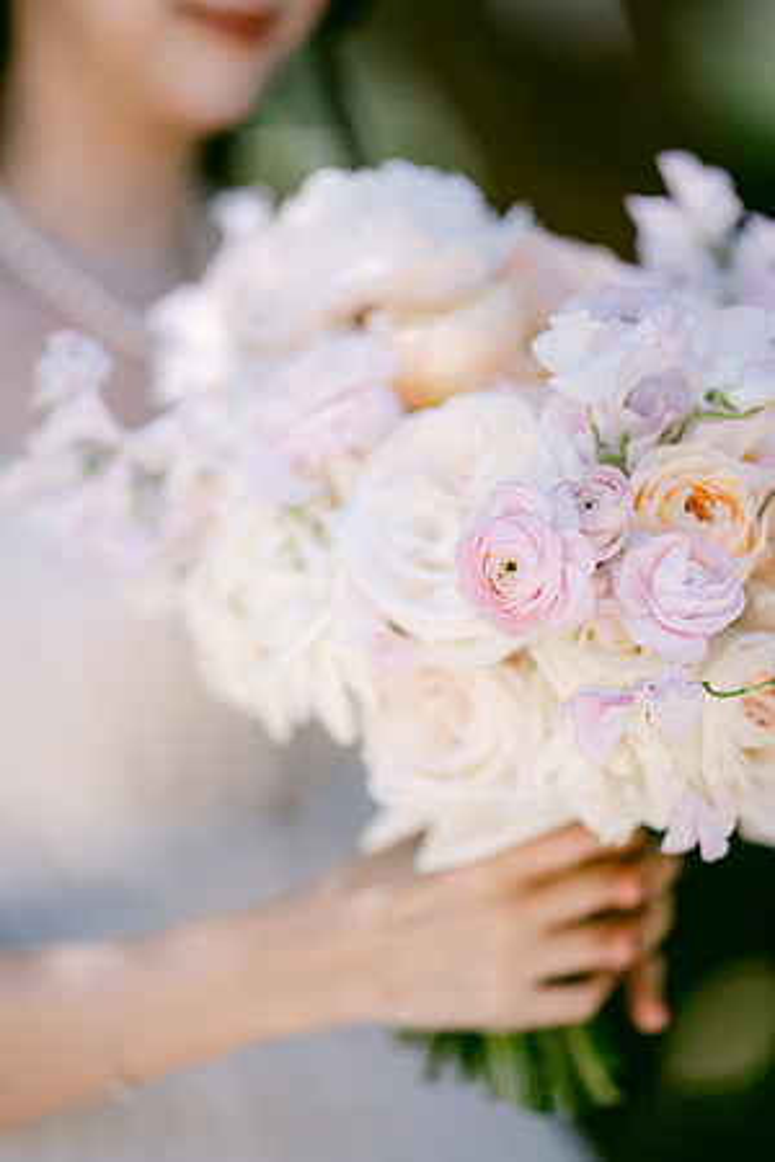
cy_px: 581
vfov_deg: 19.5
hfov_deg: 13.0
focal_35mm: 105
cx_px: 388
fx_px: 3390
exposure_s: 1/800
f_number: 1.4
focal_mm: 105
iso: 64
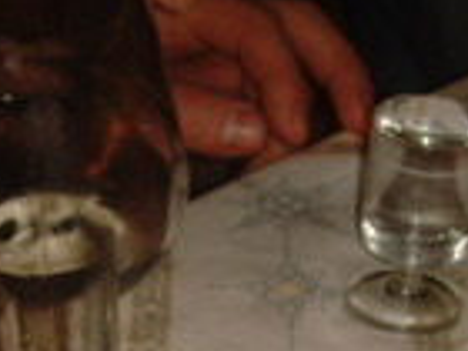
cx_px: 140
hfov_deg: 14.2
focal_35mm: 139
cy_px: 453
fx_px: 1879
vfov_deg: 10.4
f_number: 3.5
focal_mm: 6.6
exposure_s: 1/45
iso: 200
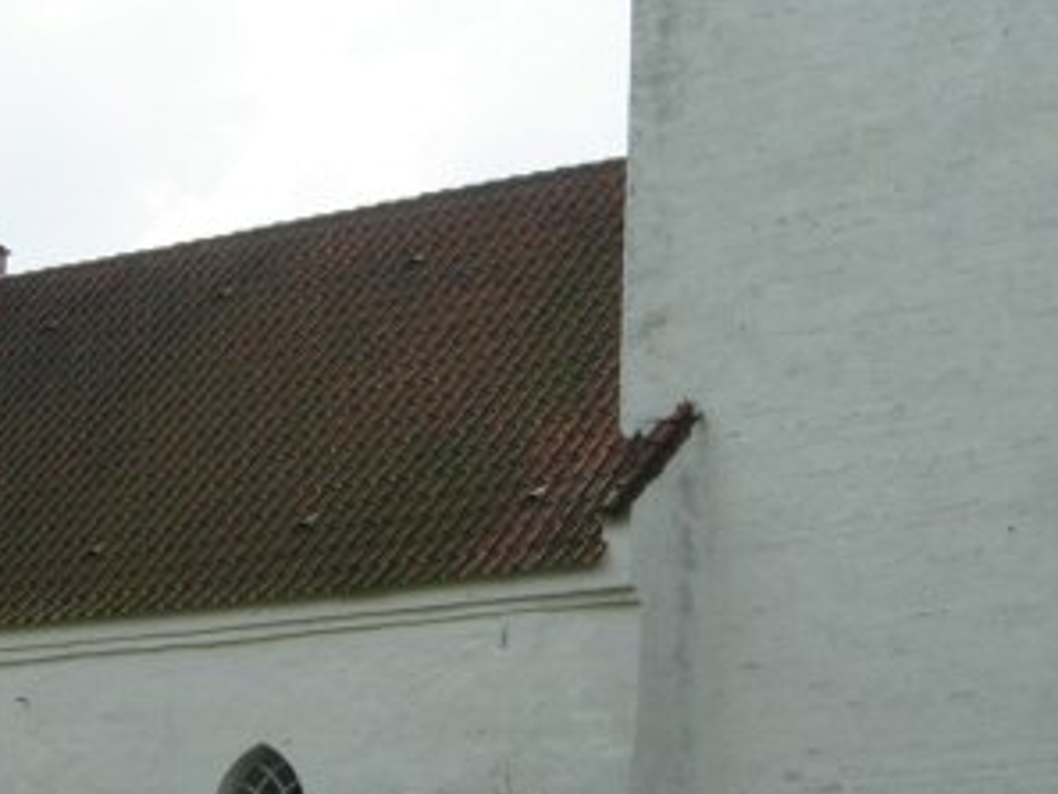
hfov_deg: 18.0
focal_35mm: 109
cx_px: 531
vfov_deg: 13.6
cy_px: 251
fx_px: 3333
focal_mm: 7.5
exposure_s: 1/342
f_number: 6.8
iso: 50
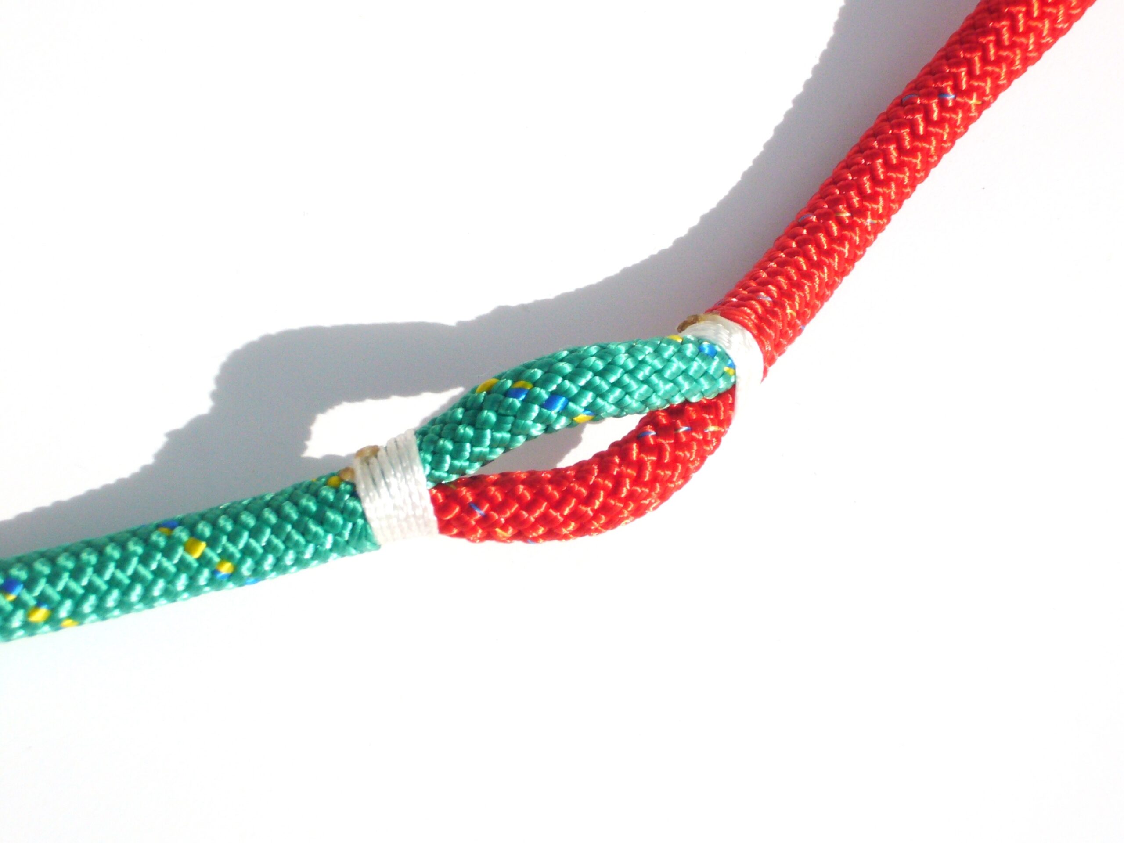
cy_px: 422
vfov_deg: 15.7
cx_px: 562
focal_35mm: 94
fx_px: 3052
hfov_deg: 20.9
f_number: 11
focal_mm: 15.5
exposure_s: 1/500
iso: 80
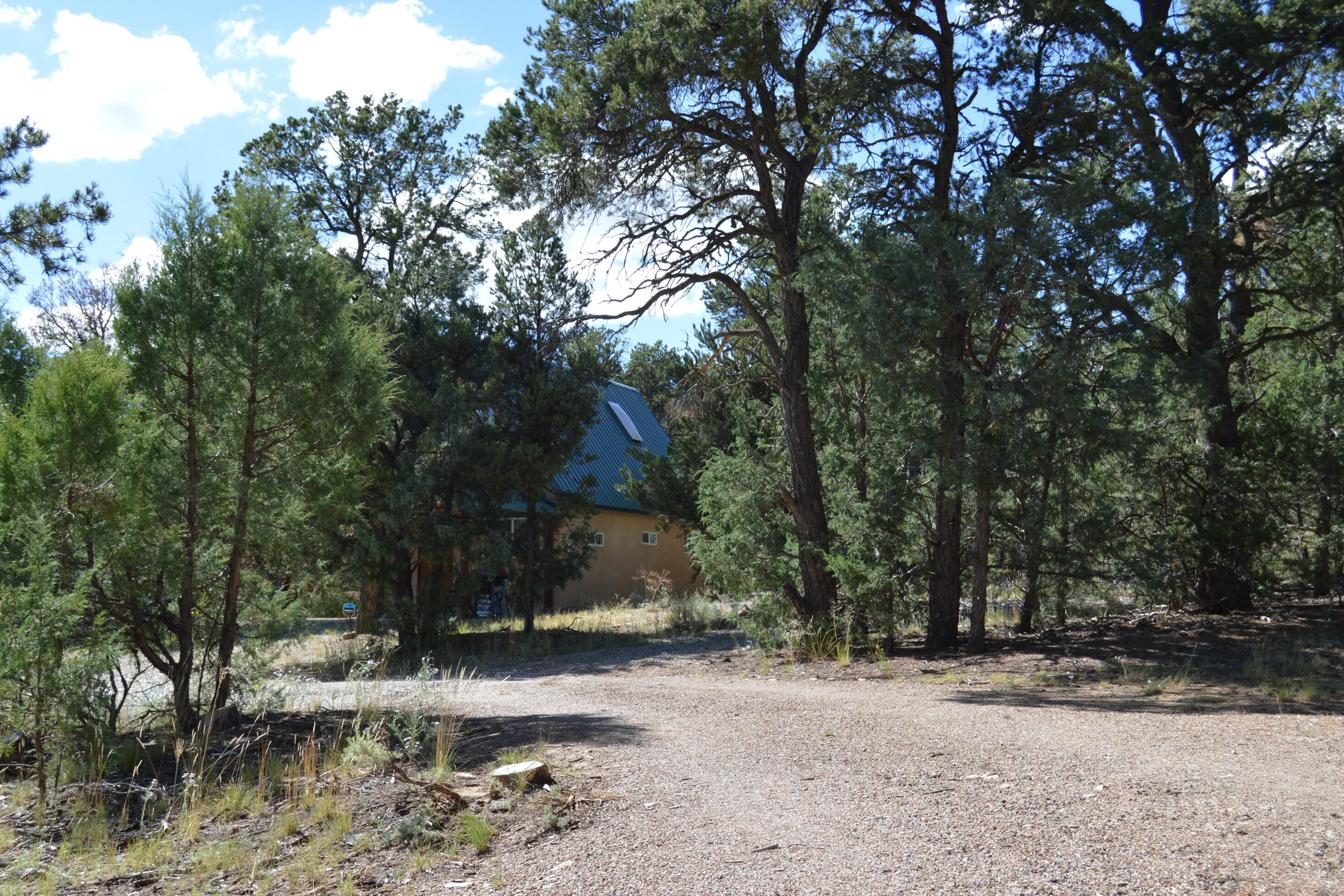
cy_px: 445
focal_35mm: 40
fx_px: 1493
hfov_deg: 48.5
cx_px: 663
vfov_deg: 33.4
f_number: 7.1
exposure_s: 1/200
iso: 100
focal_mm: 26
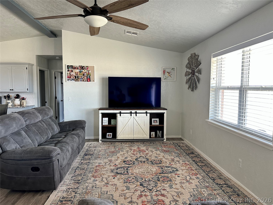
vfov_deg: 56.8
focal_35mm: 24
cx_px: 136
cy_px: 102
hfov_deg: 71.6
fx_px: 189
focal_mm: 6.86
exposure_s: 1/91
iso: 250
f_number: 1.78
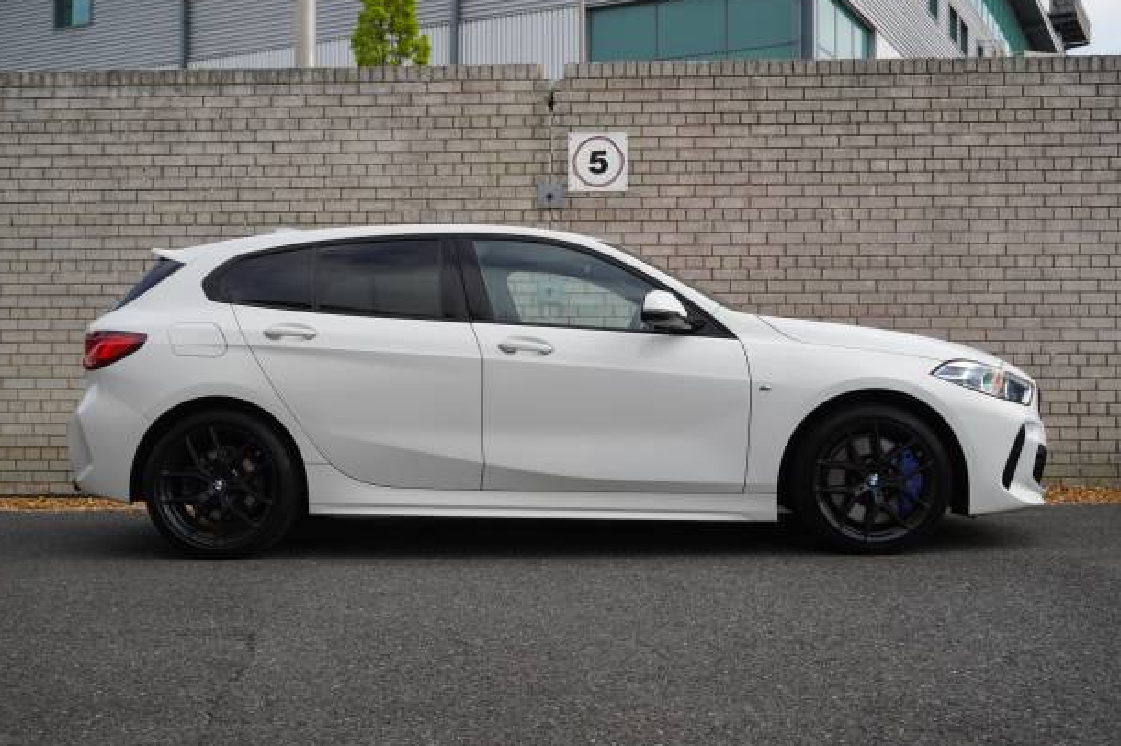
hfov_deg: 45.9
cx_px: 566
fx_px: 1323
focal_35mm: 43
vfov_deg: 31.5
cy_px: 367
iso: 125
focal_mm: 27
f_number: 6.3
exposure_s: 1/160
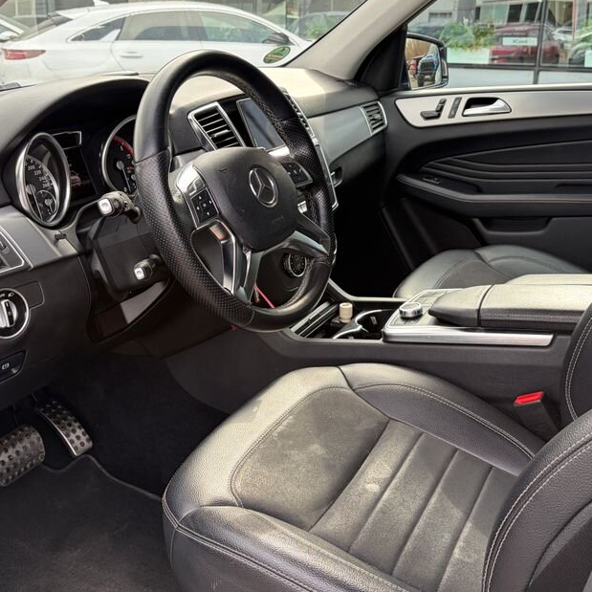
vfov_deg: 43.8
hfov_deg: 43.8
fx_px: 735
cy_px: 271
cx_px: 282
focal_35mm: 38
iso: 50
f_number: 1.6
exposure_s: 1/257
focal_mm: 5.96
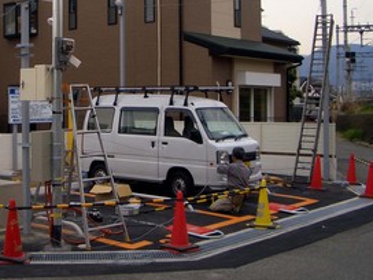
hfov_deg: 32.9
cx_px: 123
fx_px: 625
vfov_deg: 25.2
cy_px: 115
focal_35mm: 58
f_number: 4.3
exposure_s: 1/320
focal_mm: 5.8
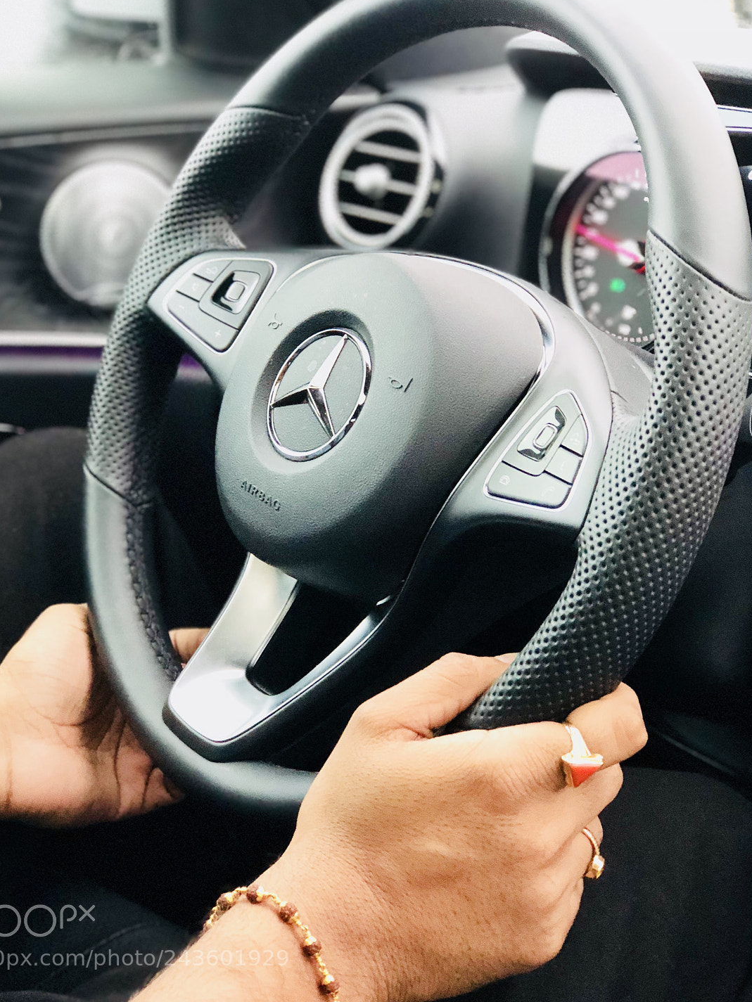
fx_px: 1854
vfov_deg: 30.2
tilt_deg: -16.3
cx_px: 343
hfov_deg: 22.9
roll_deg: -2.1
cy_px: 451
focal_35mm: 64
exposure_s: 1/56
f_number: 2.8
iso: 640
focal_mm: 6.6
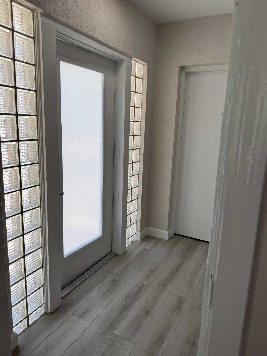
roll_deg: -1.3
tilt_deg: -10.1
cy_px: 178
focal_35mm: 24
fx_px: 247
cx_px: 134
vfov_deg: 71.6
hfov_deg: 56.8
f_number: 1.78
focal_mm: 6.76
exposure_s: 1/796
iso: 80
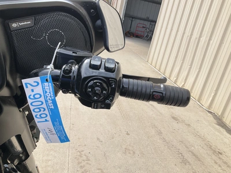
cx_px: 116
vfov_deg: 48.2
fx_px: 194
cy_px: 86
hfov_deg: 61.7
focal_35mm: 29
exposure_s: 1/1250
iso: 25
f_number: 1.8
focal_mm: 3
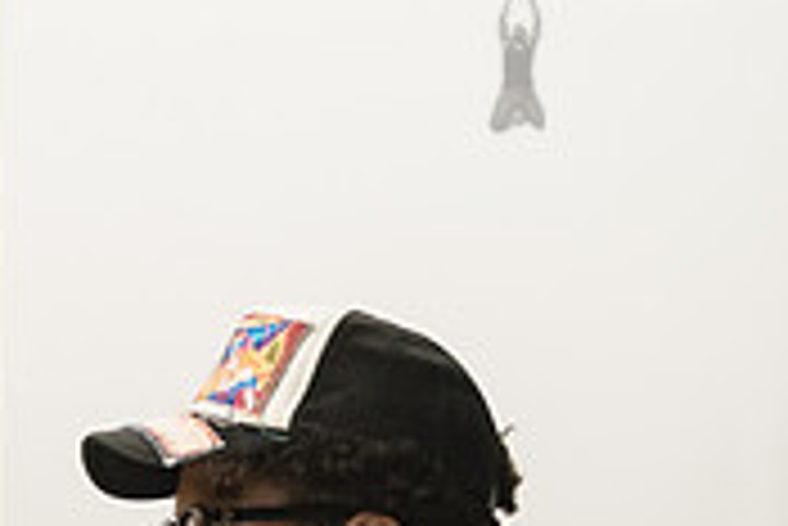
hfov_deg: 13.1
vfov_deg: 9.1
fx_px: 3264
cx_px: -356
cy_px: 704
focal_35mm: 149
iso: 2500
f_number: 4
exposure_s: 1/320
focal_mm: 45
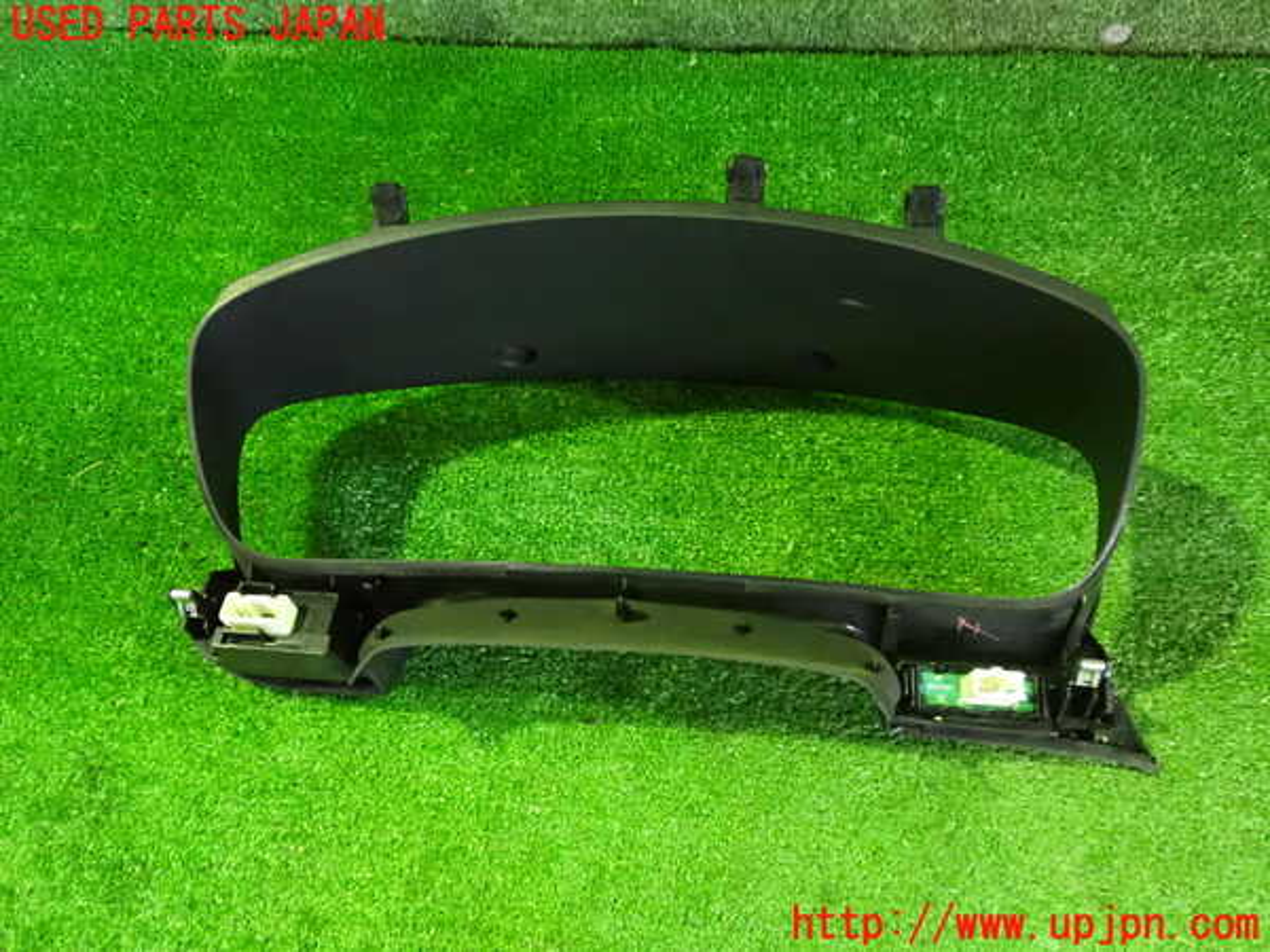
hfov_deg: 60.0
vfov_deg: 46.8
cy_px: 476
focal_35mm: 30
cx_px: 635
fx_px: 1101
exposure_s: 1/30
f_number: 2.3
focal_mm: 5.4
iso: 1600
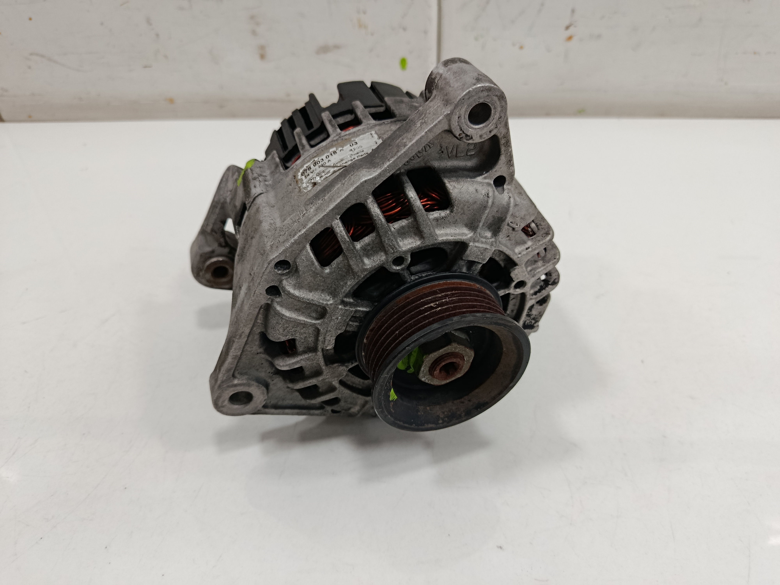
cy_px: 292
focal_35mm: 24
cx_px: 390
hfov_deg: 71.6
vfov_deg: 56.8
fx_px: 541
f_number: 1.7
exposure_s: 1/100
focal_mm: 5.24
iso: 1068
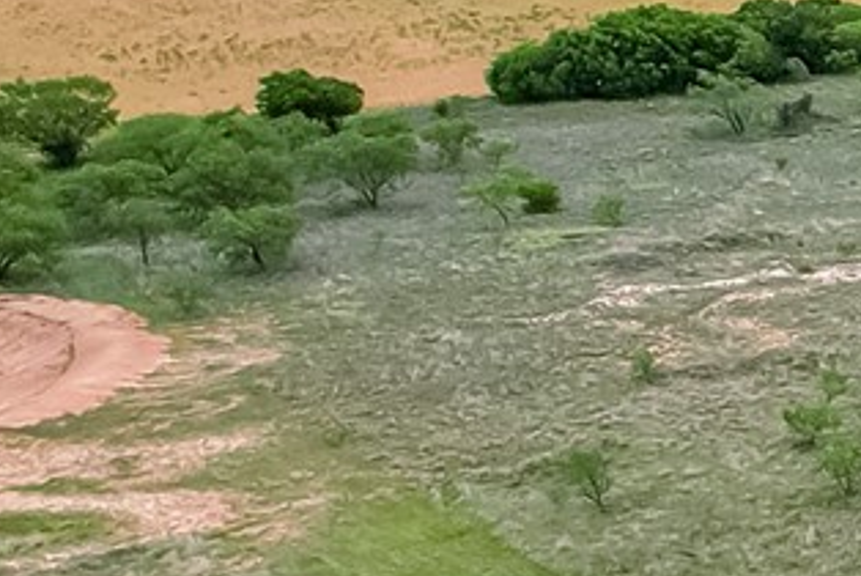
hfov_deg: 10.0
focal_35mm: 152
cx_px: 2583
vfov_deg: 8.9
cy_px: 688
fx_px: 3639
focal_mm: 8.38
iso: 100
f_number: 2.8
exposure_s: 1/1250
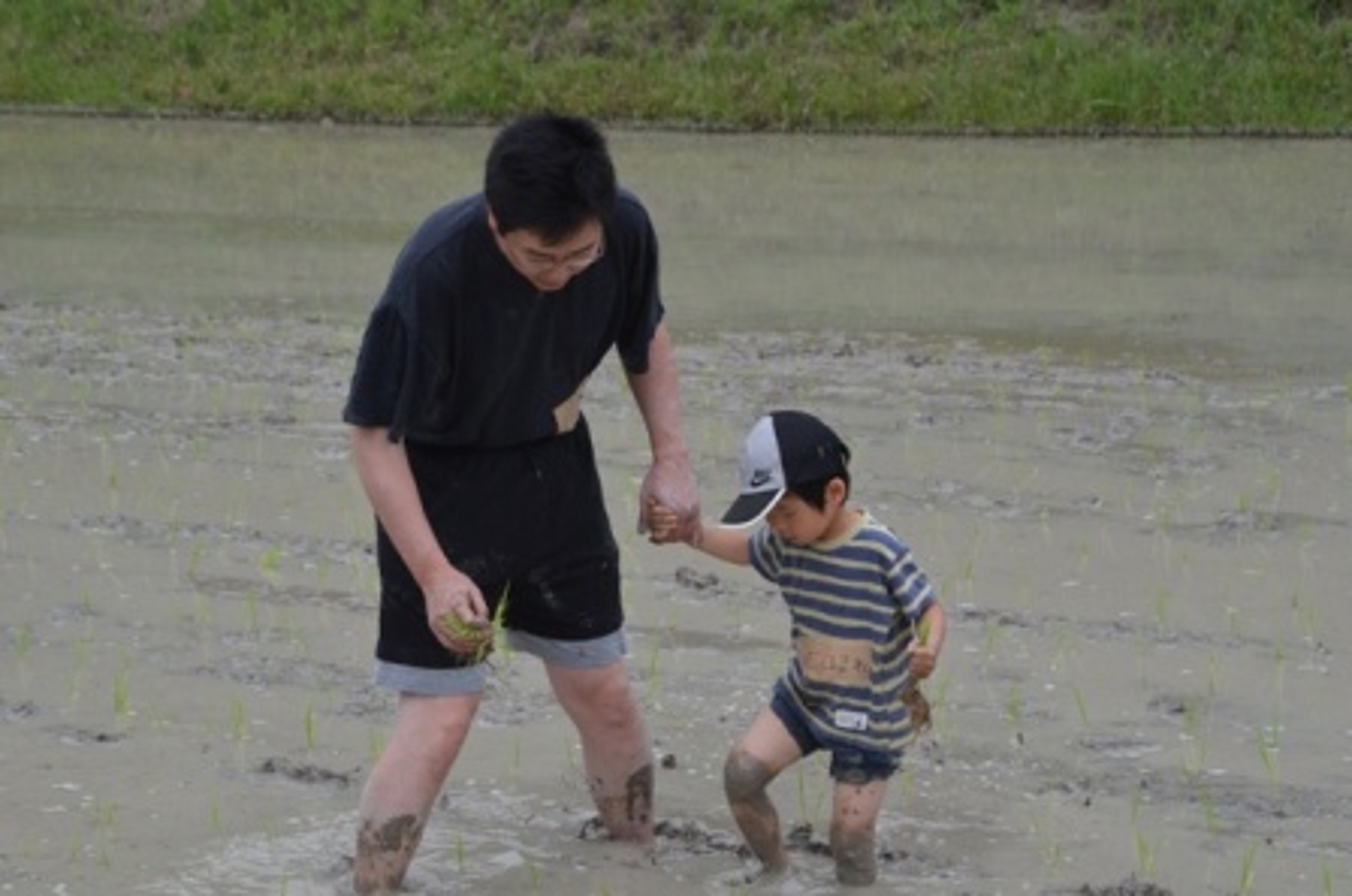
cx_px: 676
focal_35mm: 99
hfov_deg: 20.6
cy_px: 448
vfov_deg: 13.8
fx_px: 3711
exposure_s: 1/640
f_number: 8
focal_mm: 66
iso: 1000
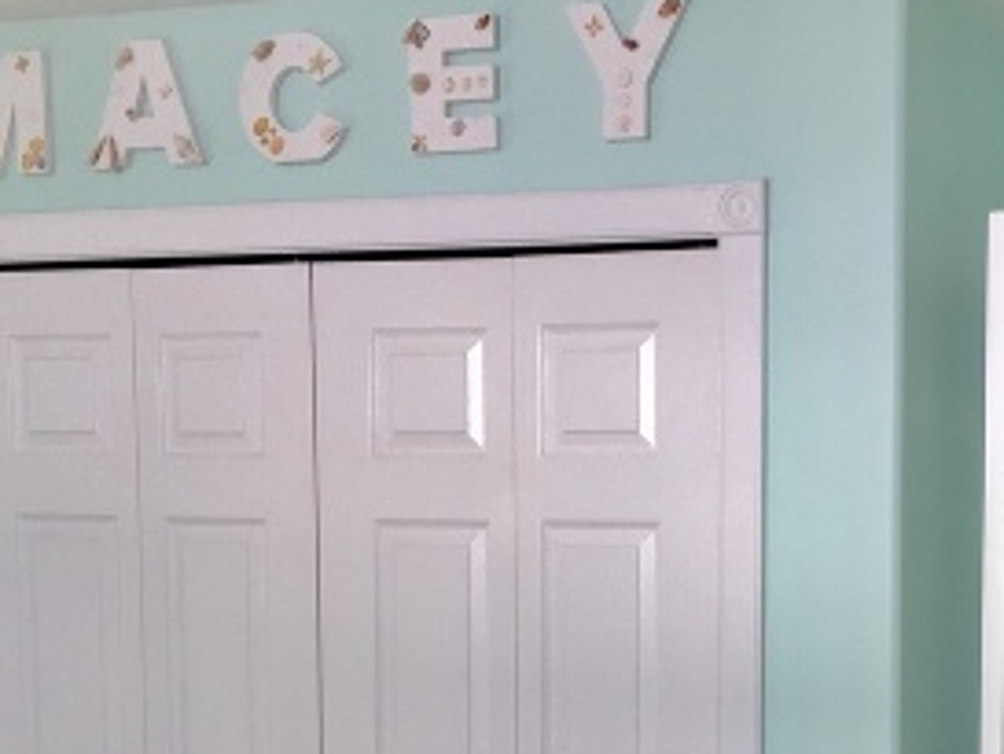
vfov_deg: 20.5
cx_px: 927
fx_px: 1973
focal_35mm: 68
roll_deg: -0.9
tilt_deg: -6.4
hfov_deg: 27.4
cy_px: 853
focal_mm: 4.15
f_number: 2.2
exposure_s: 1/120
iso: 40
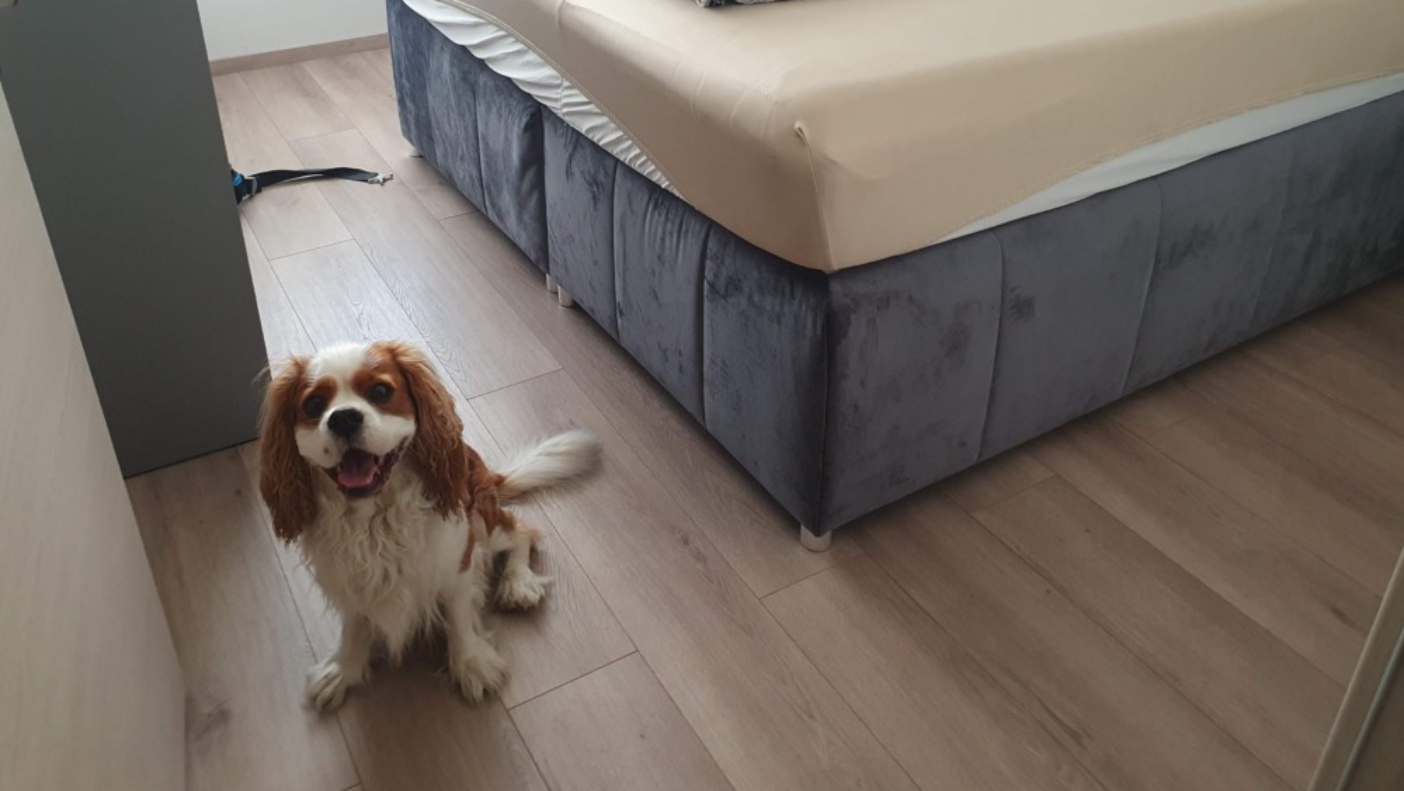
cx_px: 689
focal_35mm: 29
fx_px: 1080
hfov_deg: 66.0
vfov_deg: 39.7
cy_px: 267
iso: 200
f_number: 2.4
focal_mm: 4.32
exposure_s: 1/40
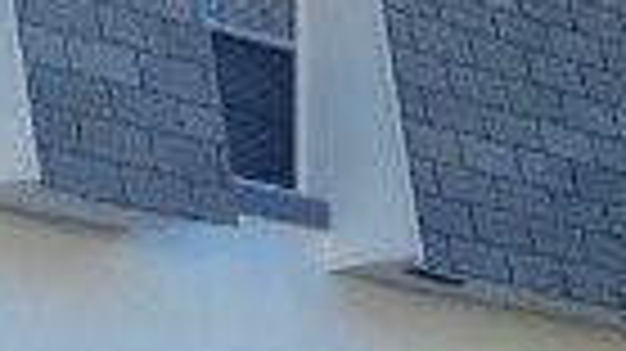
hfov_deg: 11.3
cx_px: -203
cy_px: 490
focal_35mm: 185
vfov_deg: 6.5
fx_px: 3069
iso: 20
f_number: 1.8
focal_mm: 5.4
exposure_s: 1/1199
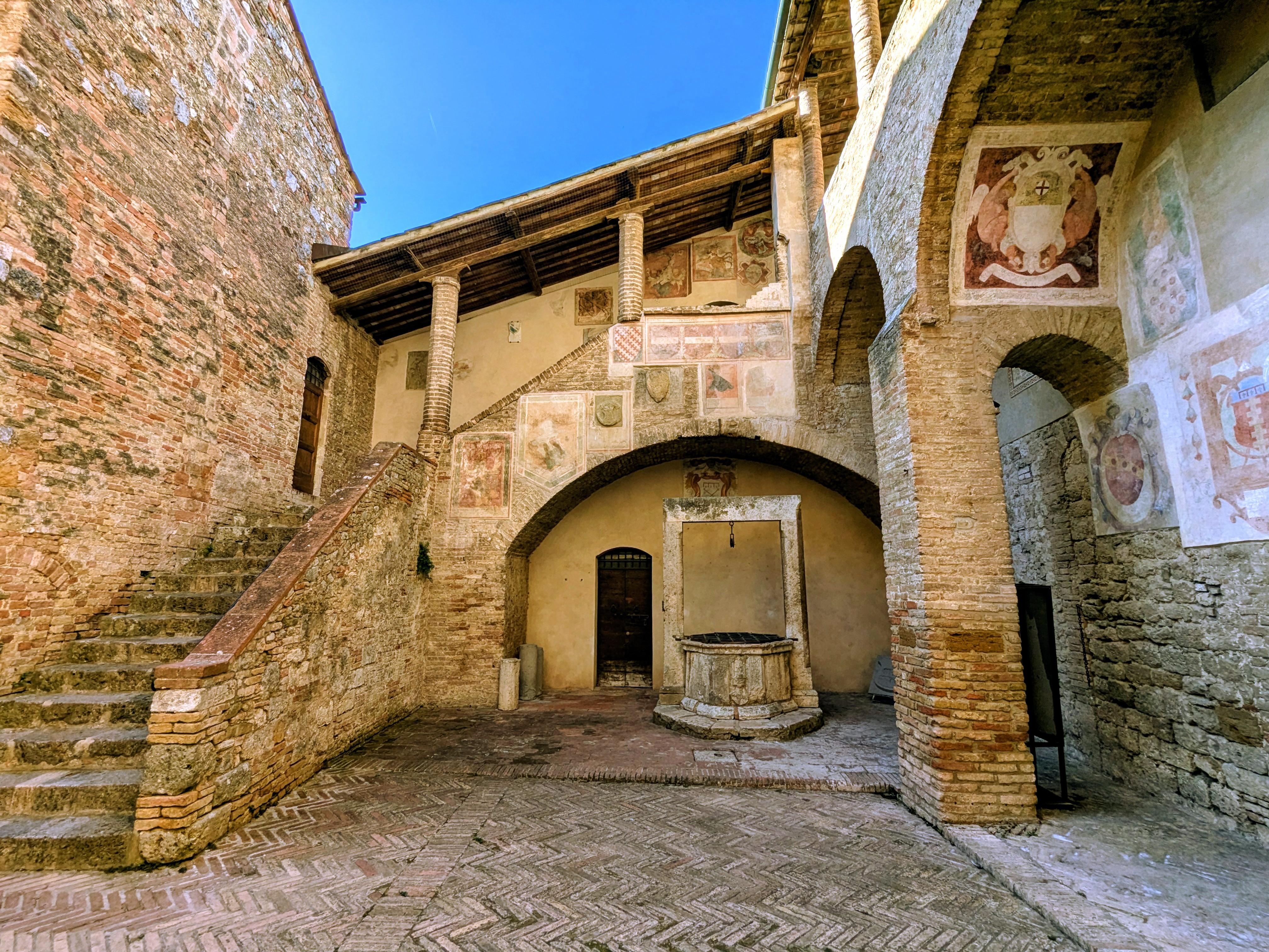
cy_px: 476
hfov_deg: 94.5
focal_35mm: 16
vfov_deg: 78.1
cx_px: 634
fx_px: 587
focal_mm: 2.35
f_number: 2.2
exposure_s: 1/788
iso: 42
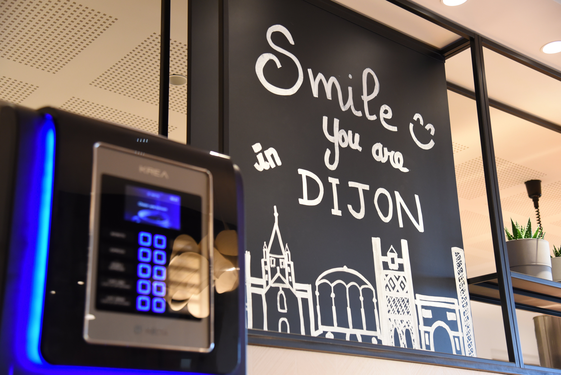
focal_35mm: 50
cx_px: 280
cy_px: 188
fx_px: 779
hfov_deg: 39.6
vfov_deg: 27.0
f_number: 4
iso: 1600
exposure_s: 1/100
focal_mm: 50
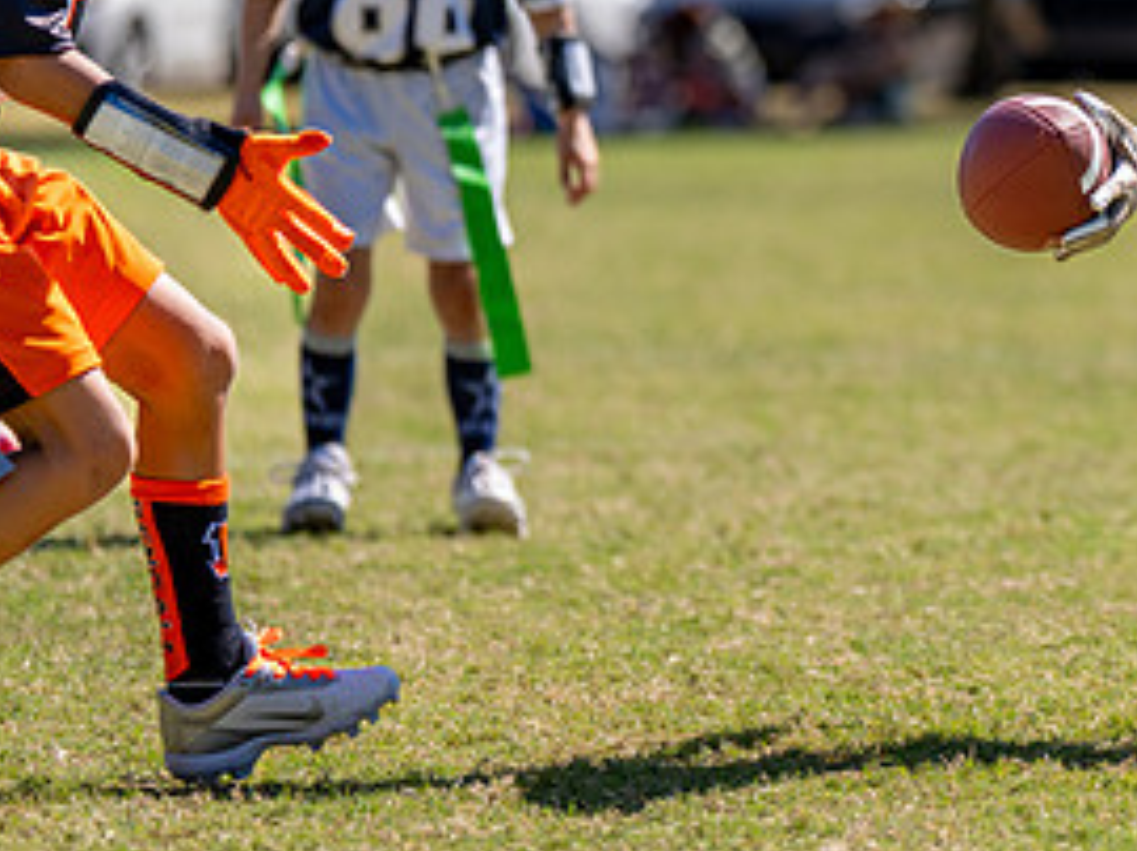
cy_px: 64
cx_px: 1325
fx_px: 10140
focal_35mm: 309
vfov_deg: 4.8
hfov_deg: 6.4
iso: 160
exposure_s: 1/2000
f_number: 2.8
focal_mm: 113
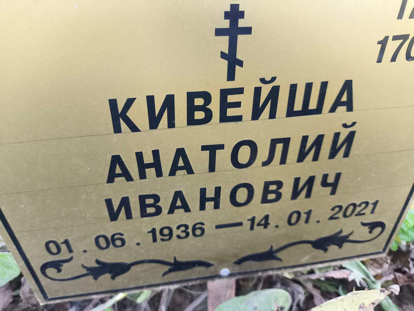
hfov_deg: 69.4
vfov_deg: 54.9
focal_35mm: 25
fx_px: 299
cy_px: 156
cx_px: 207
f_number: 1.7
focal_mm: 4.71
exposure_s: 1/50
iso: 100
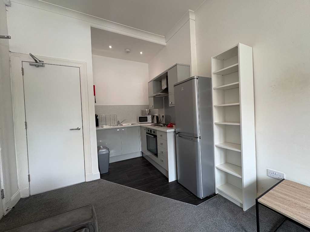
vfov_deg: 85.7
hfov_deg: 102.1
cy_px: 116
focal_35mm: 14
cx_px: 155
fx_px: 125
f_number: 2.2
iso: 125
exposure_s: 1/99
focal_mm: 2.22
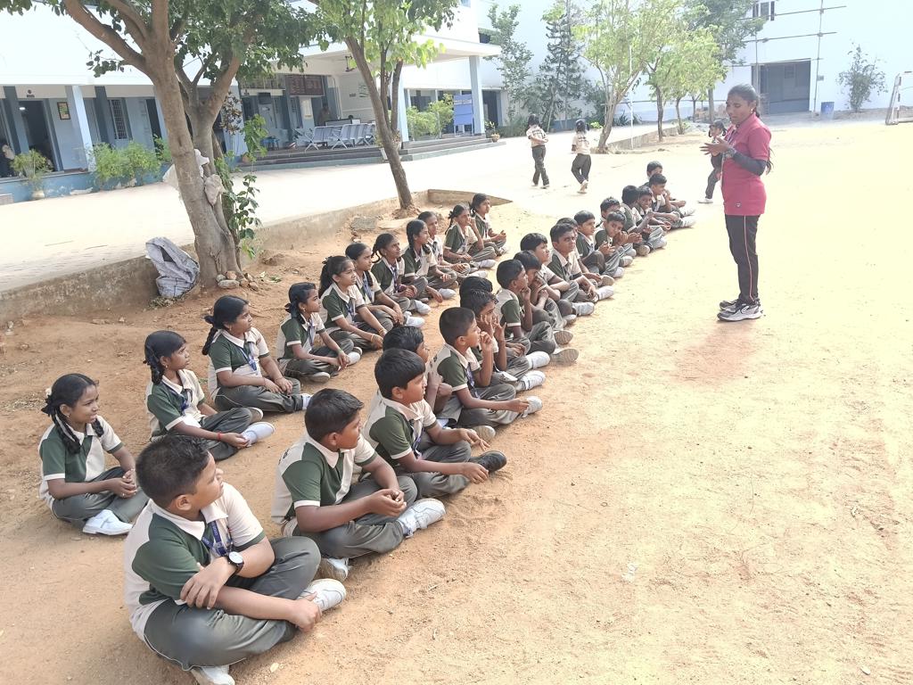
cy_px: 342
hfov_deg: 65.3
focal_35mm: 27
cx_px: 456
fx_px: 712
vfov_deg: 51.4
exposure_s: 1/240
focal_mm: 3.98
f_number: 1.8
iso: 125
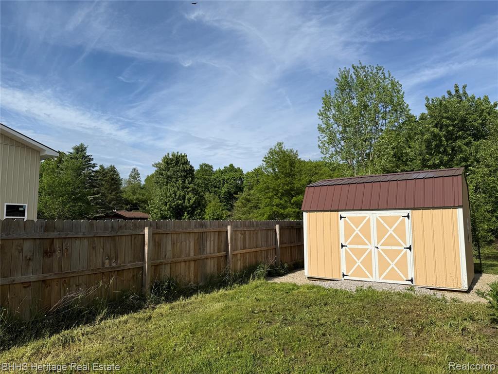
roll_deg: +0.7
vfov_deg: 56.8
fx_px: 345
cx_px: 249
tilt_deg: +7.6
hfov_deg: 71.6
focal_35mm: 24
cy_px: 187
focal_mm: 6.76
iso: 80
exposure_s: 1/7353
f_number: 1.78
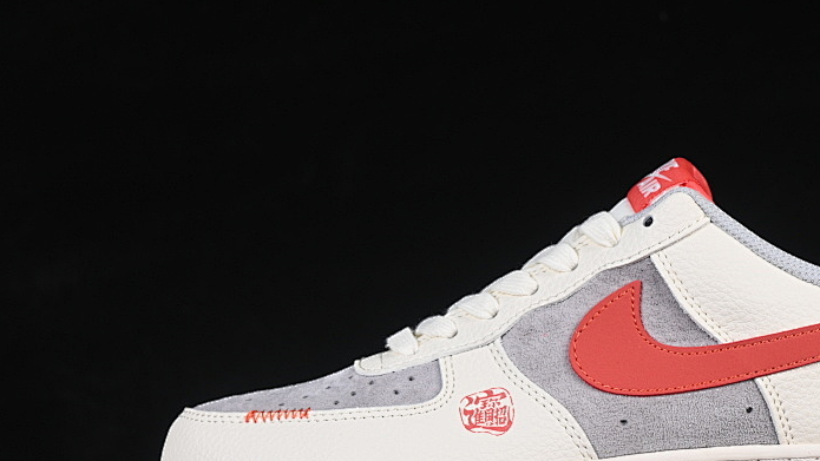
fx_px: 2653
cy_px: 305
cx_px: 597
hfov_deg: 17.5
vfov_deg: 9.9
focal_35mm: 122
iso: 160
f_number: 8
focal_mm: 50
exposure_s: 1/80
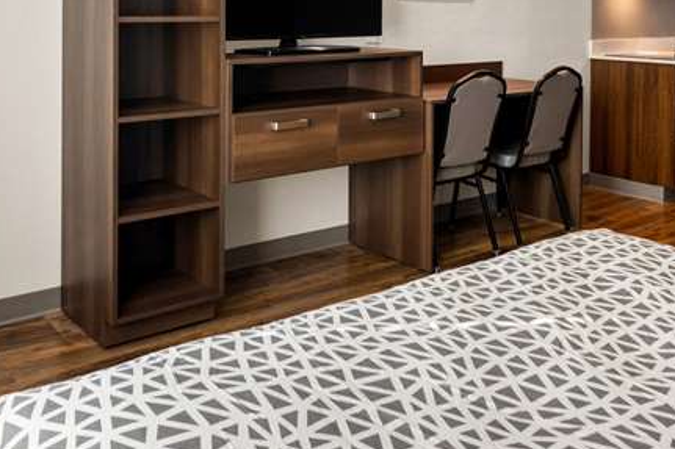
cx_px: 306
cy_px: 2
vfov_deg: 31.5
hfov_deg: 49.3
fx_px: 734
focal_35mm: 39
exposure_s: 1/5
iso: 320
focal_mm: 11
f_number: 6.3
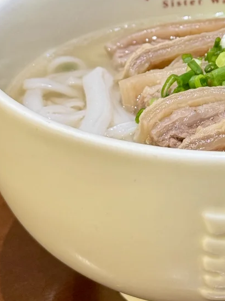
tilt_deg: -26.1
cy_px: 95
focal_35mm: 127
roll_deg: -0.4
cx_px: 216
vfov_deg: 15.5
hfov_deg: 11.6
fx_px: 1101
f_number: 1.78
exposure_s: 1/50
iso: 100
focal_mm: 6.86
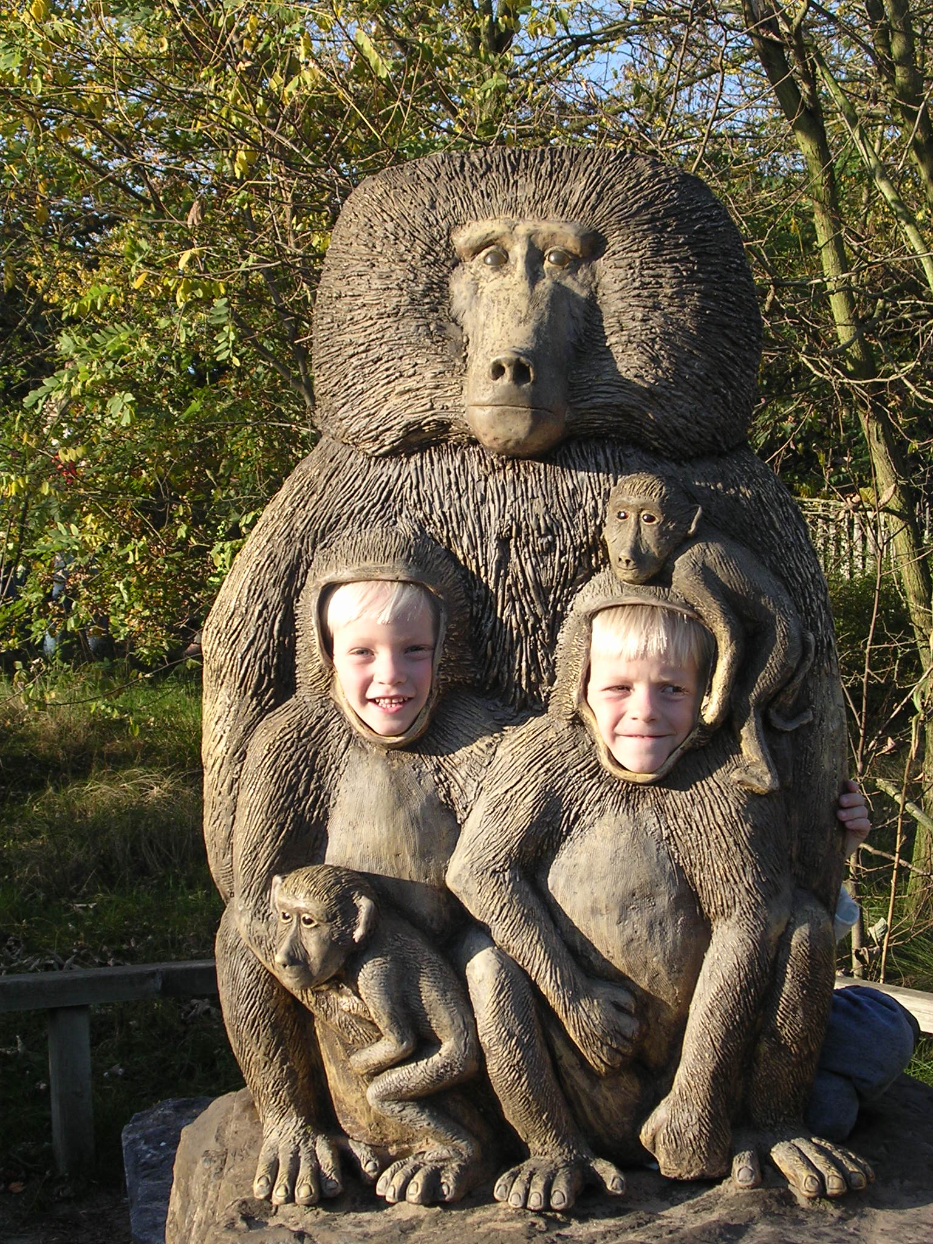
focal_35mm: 67
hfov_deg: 21.9
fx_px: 2408
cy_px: 622
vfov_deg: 29.0
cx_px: 466
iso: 100
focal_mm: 10.2
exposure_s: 1/271
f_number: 3.6
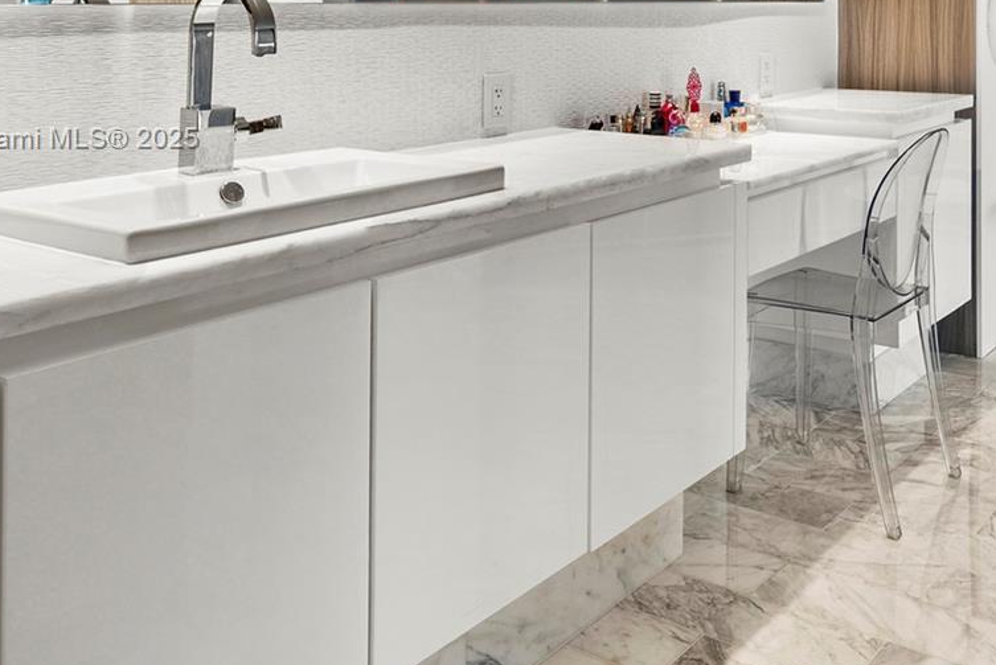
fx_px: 941
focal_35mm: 34
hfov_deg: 51.3
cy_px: 140
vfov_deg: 37.6
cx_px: 833
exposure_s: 1/3
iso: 200
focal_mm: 16
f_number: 8
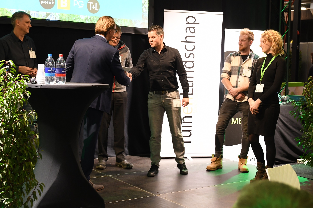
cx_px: 168
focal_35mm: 60
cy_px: 91
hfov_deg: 33.4
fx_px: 522
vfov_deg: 22.6
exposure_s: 1/60
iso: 1250
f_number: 4
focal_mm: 34
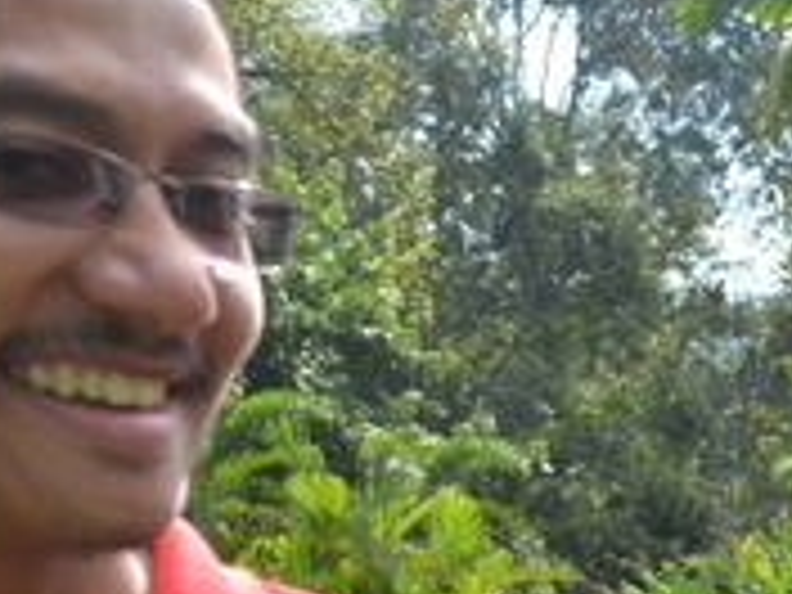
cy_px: 954
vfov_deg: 12.5
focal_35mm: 111
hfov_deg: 15.5
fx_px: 2544
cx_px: 1377
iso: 250
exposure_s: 1/400
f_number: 5
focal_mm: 17
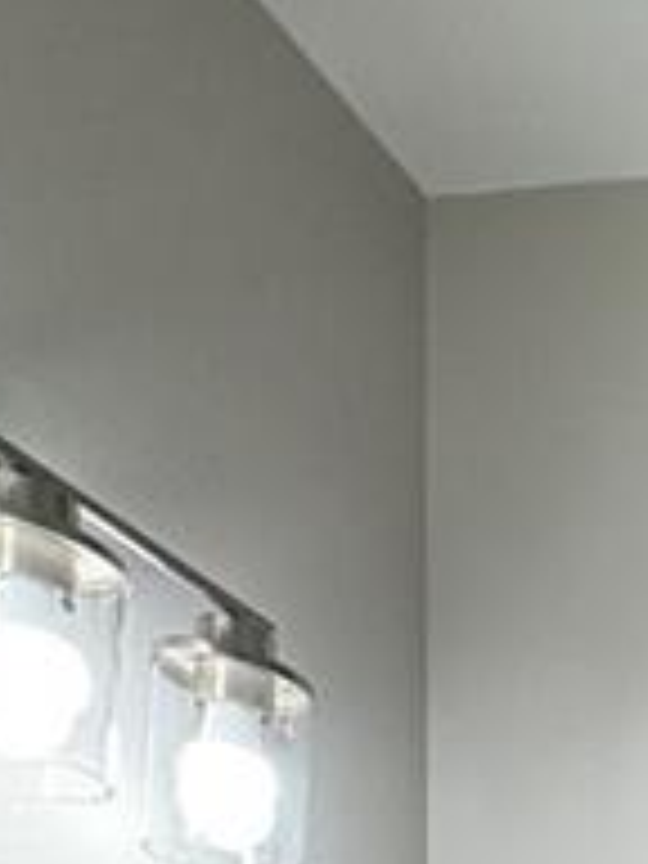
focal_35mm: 56
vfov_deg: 24.2
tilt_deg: -2.8
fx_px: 1398
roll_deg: -0.7
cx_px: 1161
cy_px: 1390
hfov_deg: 19.6
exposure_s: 1/120
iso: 160
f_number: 2.2
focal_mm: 2.22
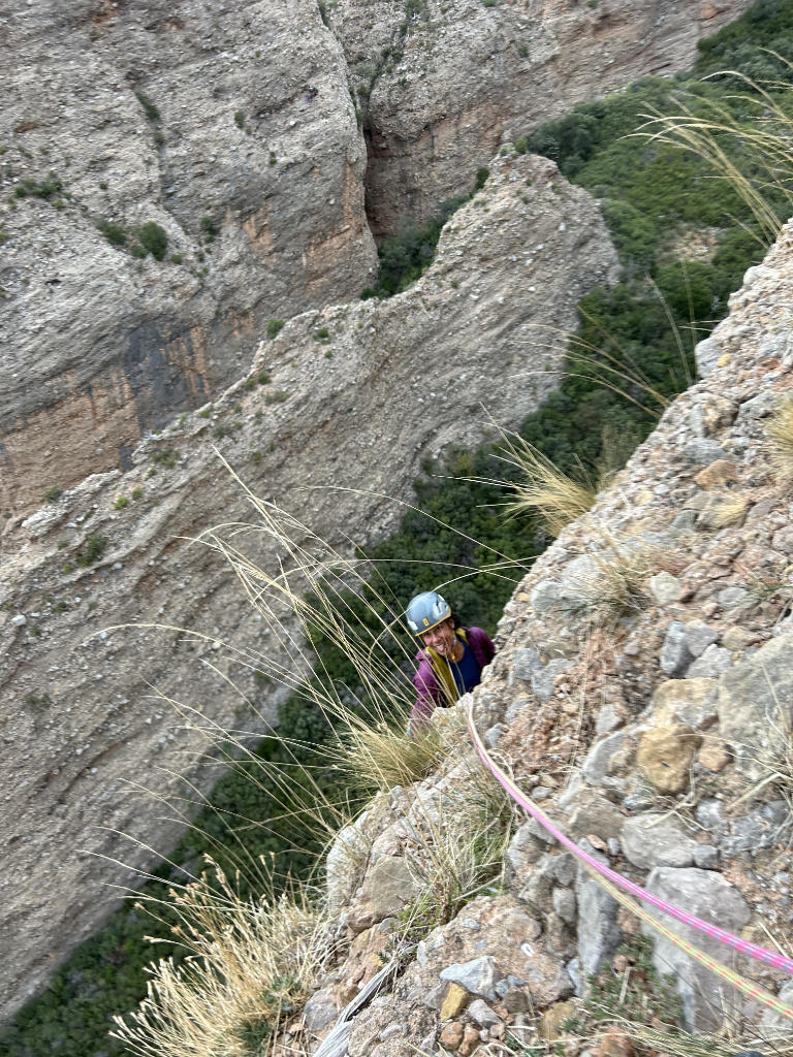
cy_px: 528
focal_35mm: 26
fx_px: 794
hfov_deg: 53.1
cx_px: 396
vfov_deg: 67.3
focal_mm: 5.7
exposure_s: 1/526
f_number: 1.5
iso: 50
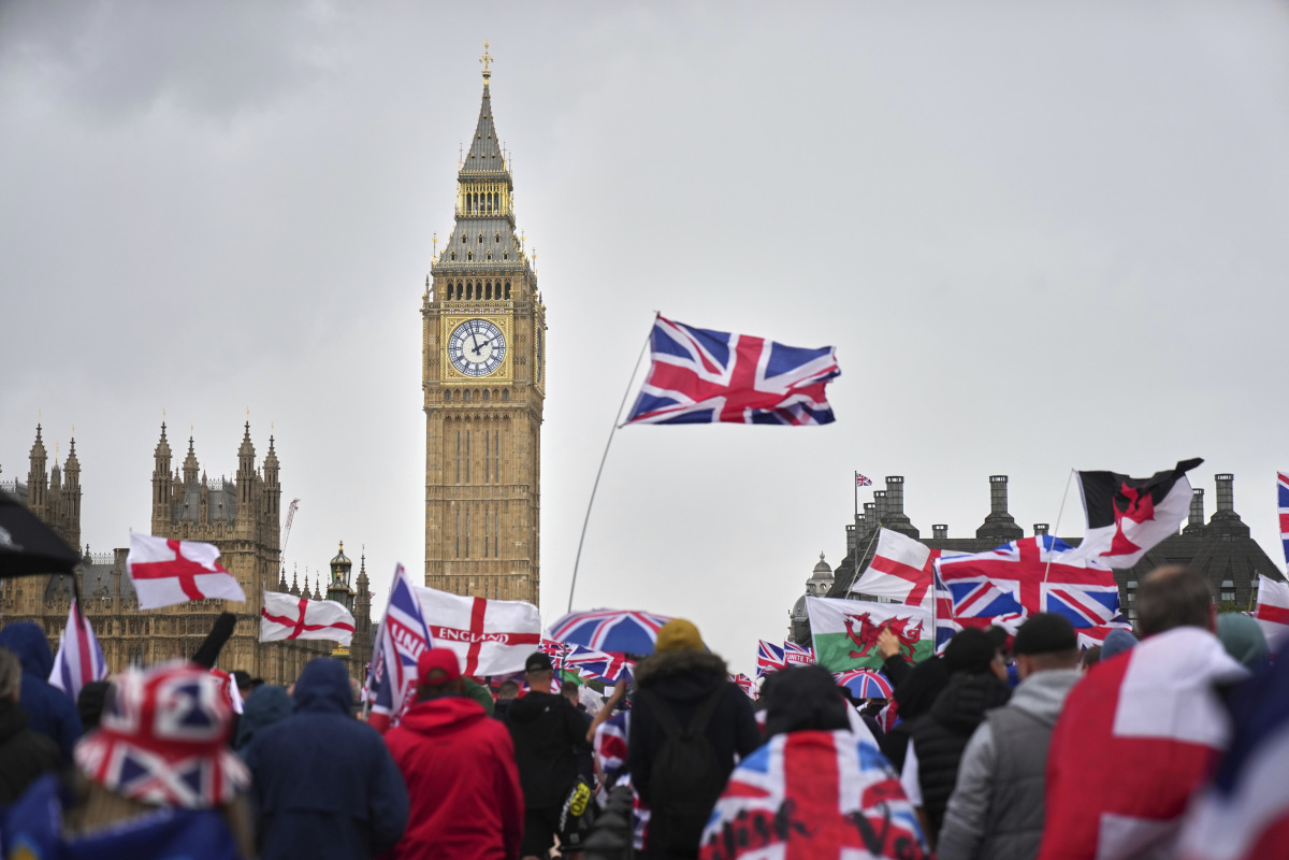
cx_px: 644
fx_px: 2506
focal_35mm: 70
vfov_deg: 19.5
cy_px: 430
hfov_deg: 28.8
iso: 640
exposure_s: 1/3200
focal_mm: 70
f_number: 2.8
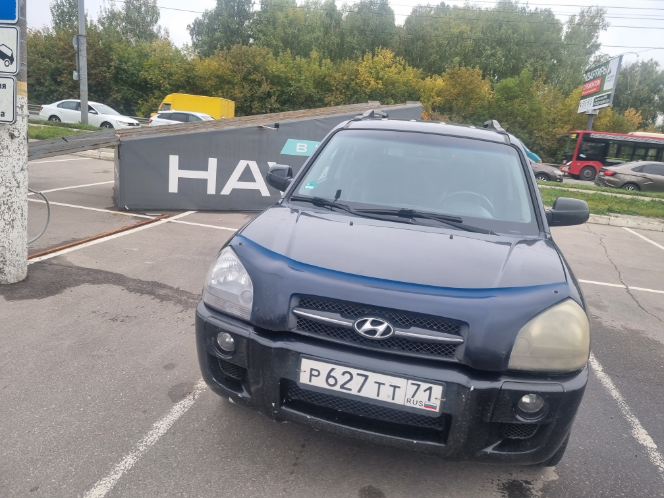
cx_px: 332
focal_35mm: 26
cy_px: 249
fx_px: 499
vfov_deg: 53.1
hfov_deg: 67.3
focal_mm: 5.4
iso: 50
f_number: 1.8
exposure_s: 1/187
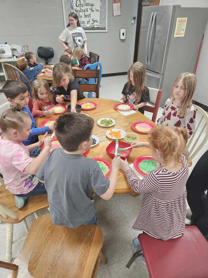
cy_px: 139
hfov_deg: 58.9
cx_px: 104
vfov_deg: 73.9
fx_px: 184
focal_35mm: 23
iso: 800
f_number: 1.8
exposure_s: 1/120
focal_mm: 5.4
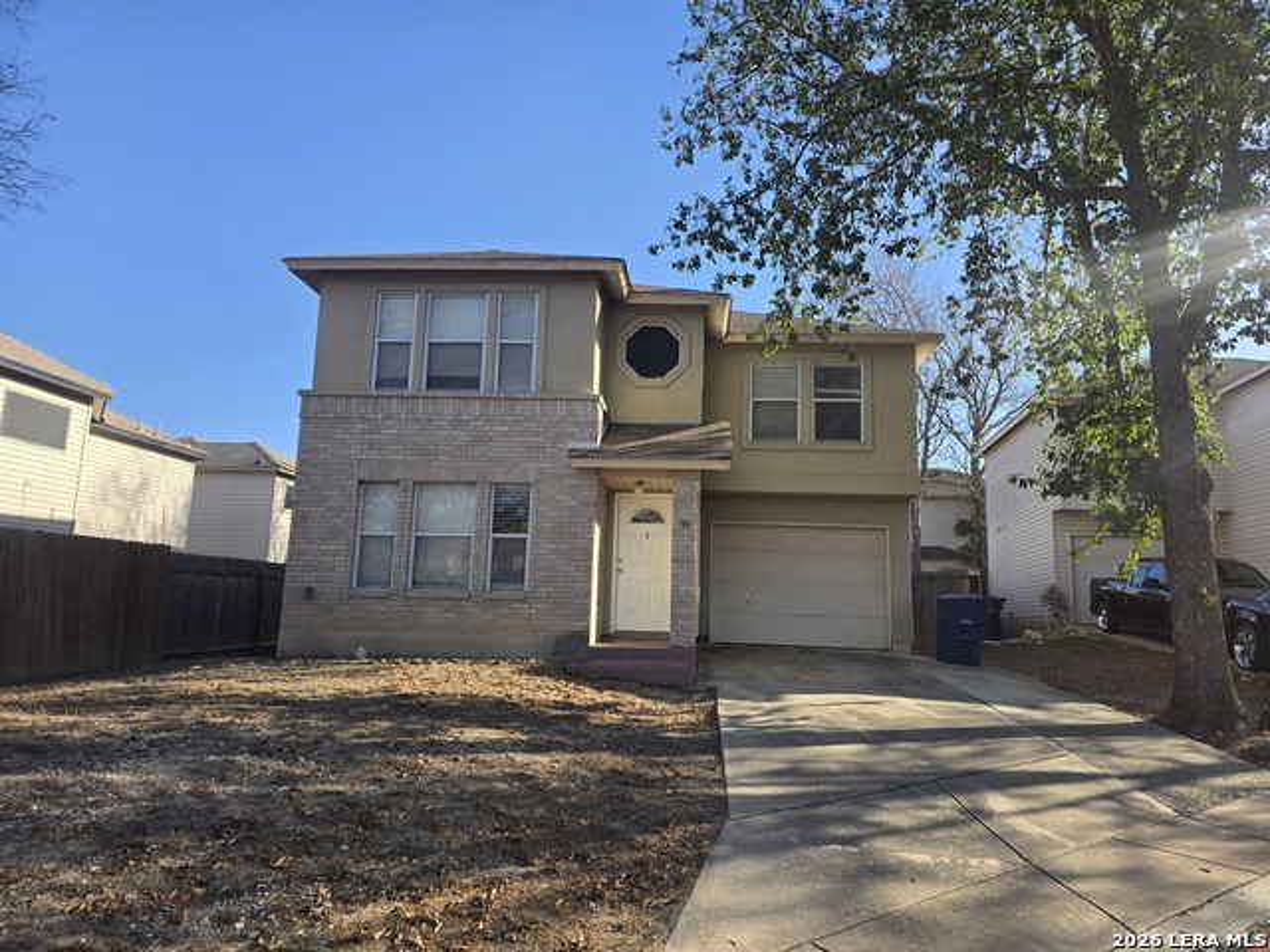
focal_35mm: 23
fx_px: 844
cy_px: 476
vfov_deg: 58.9
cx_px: 635
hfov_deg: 73.9
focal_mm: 6.3
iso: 12
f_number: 1.7
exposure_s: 1/353
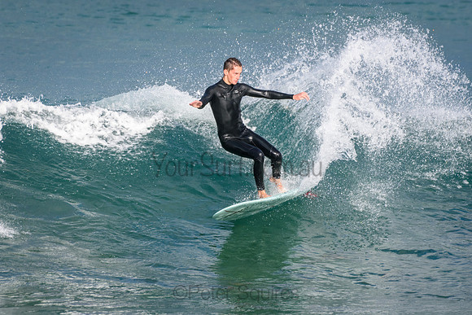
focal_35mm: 750
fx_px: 9835
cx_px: 236
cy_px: 158
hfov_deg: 2.7
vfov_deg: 1.8
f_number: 5.6
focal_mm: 500
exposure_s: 1/2000
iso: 400
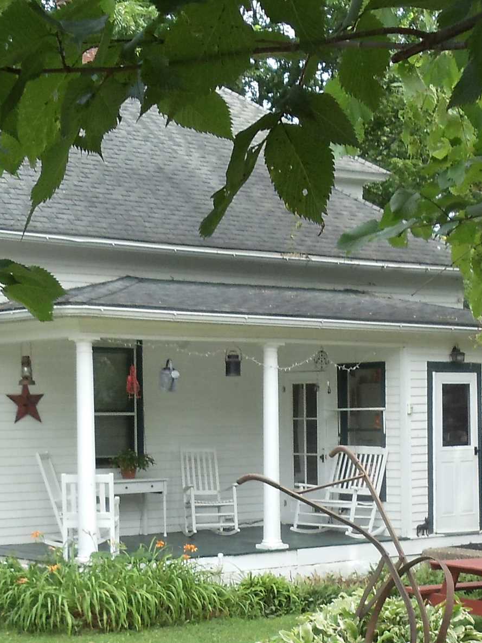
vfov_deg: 17.1
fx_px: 2117
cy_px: 537
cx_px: 239
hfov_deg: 13.0
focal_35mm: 114
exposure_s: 1/160
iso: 100
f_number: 3.5
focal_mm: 6
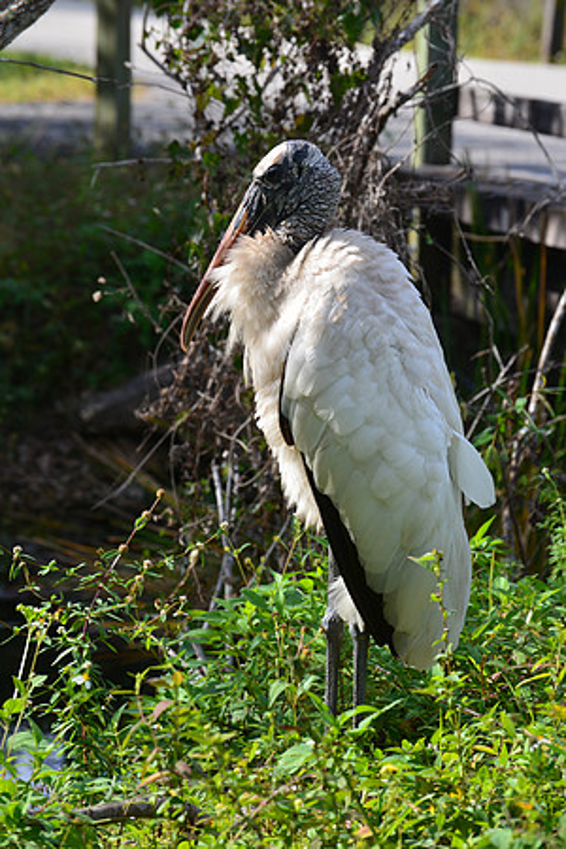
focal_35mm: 145
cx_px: 283
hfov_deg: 9.5
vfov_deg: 14.2
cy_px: 424
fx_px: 3419
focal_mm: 145
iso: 200
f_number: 11
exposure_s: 1/100
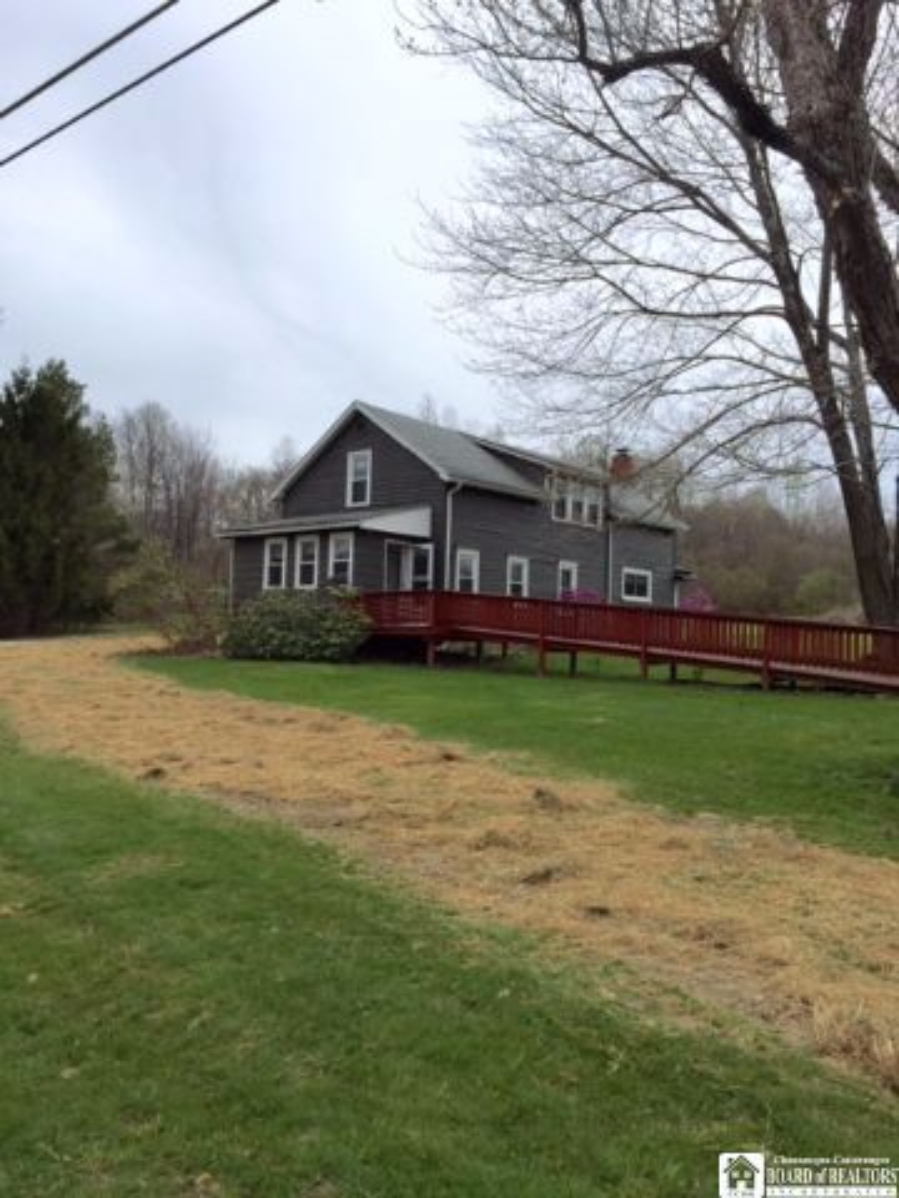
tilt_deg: +4.1
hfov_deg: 48.2
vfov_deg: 61.7
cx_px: 450
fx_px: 1004
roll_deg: -0.7
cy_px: 599
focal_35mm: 29
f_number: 2.2
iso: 32
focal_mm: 4.15
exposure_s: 1/1647
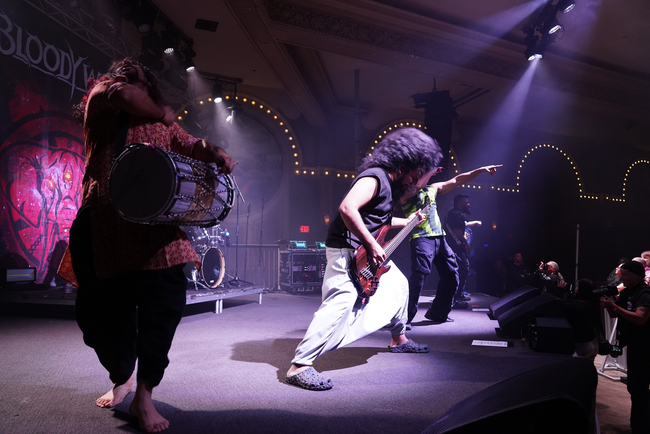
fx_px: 433
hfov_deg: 73.7
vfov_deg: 53.1
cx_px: 325
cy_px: 217
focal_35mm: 24
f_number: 4
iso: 6400
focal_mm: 24
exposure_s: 1/160
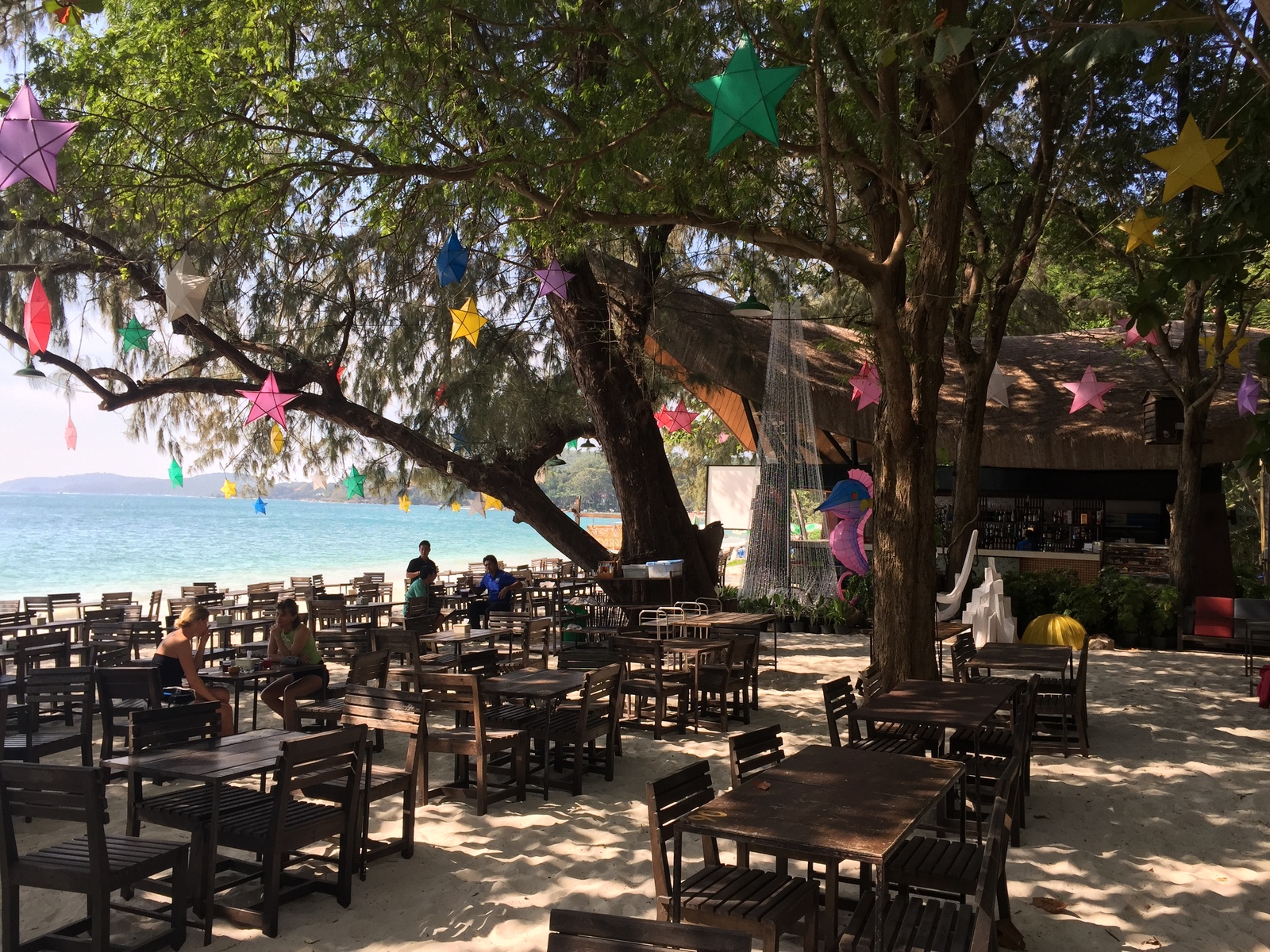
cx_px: 635
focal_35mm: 29
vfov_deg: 48.2
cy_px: 476
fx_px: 1064
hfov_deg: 61.7
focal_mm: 4.15
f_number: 2.2
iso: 32
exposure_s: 1/760
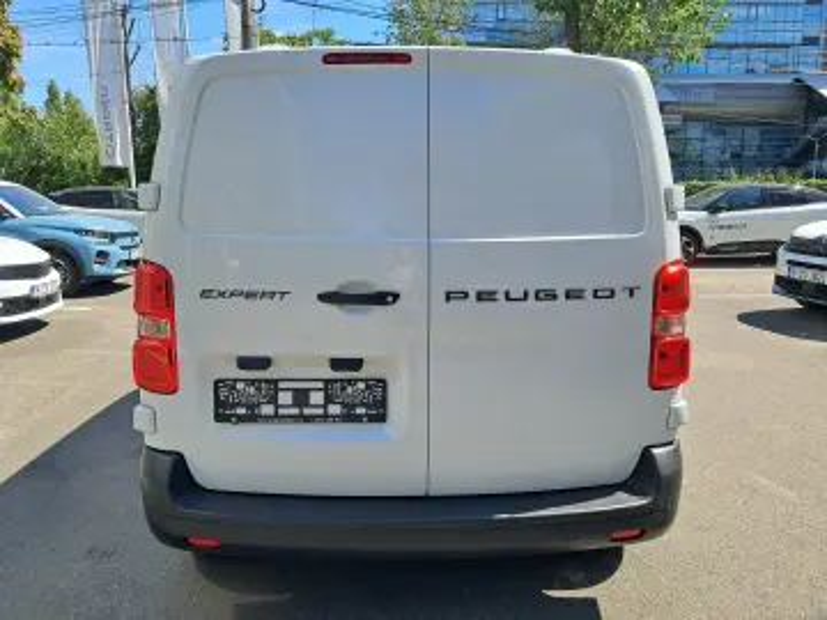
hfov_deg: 65.3
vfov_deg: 51.4
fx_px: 645
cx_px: 414
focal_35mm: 27
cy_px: 310
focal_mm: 4
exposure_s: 1/532
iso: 50
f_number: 1.8
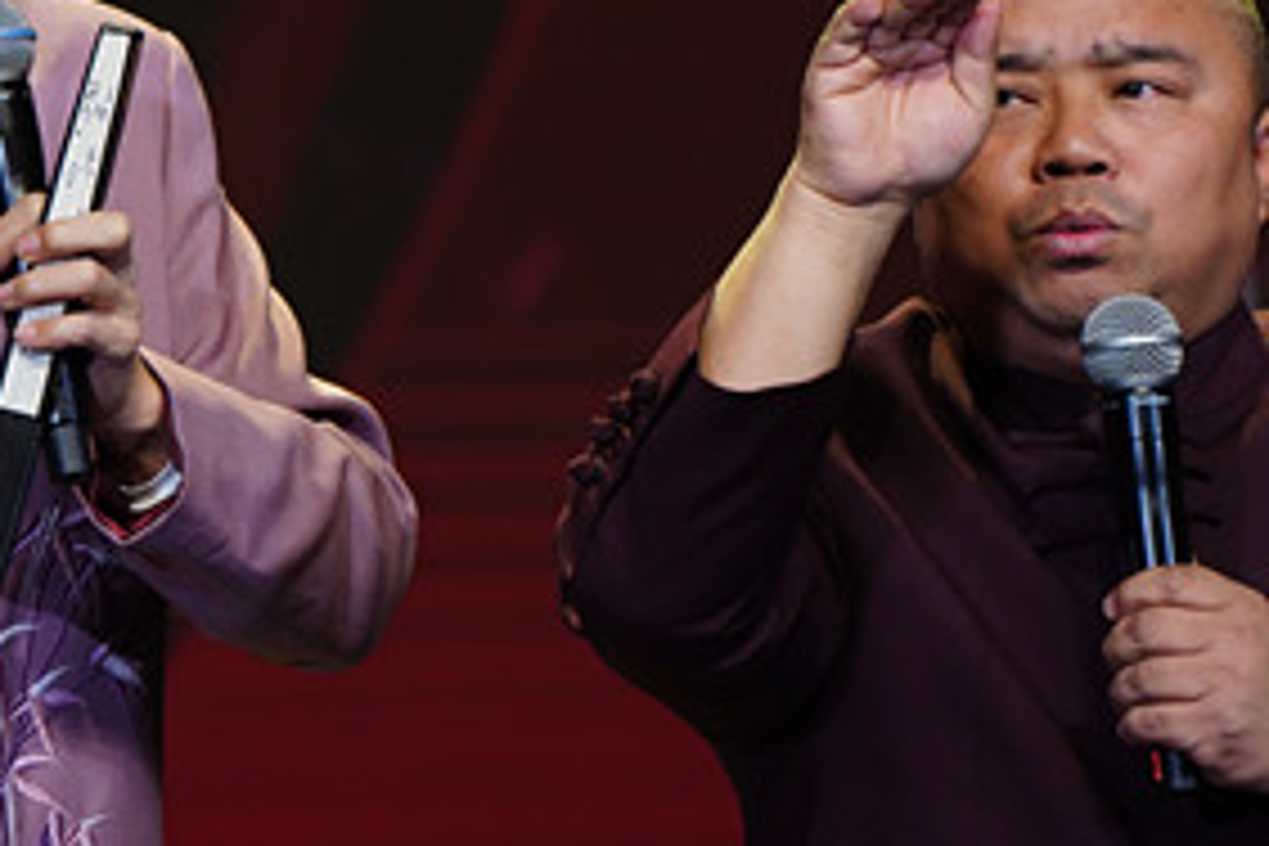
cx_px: -279
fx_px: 26471
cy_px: 389
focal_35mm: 751
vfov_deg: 1.8
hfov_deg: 2.7
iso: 1600
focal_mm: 265
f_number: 5.6
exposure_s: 1/320
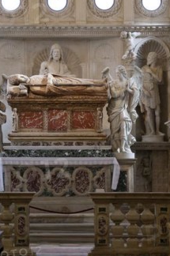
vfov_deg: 16.5
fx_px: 860
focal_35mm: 121
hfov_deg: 11.3
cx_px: 63
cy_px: -24
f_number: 4
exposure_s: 1/100
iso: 2000
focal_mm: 49
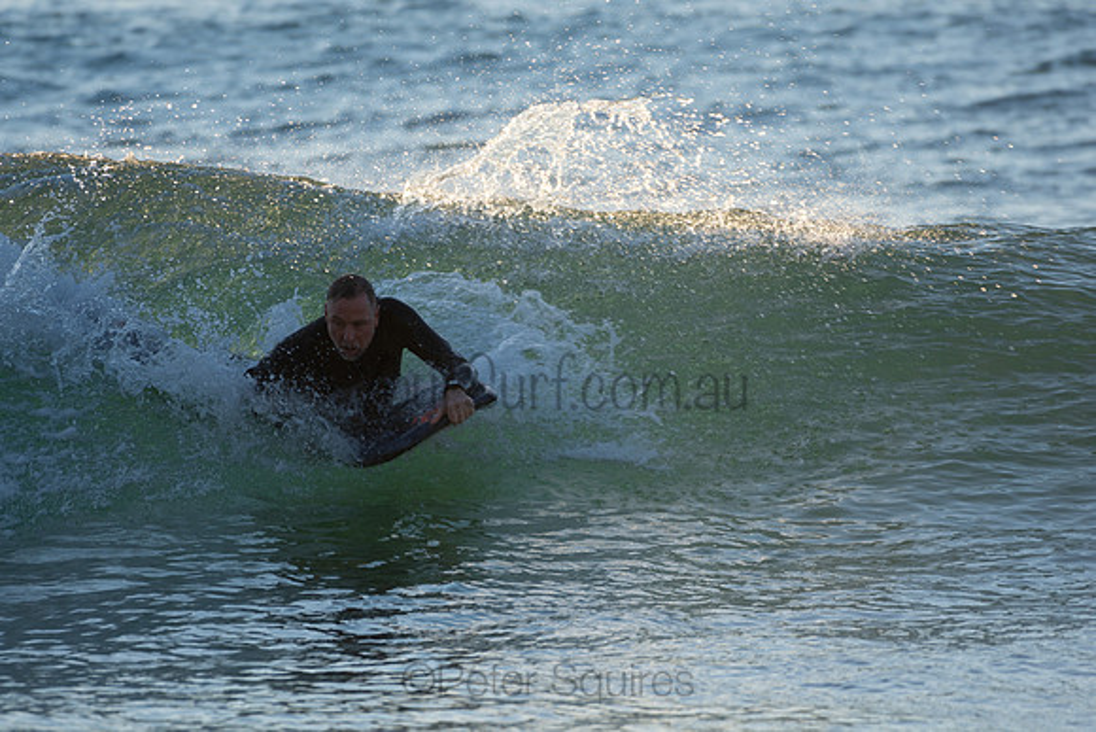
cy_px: 366
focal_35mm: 750
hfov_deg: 2.7
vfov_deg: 1.8
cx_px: 548
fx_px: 22838
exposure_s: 1/400
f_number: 5.6
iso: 200
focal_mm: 500
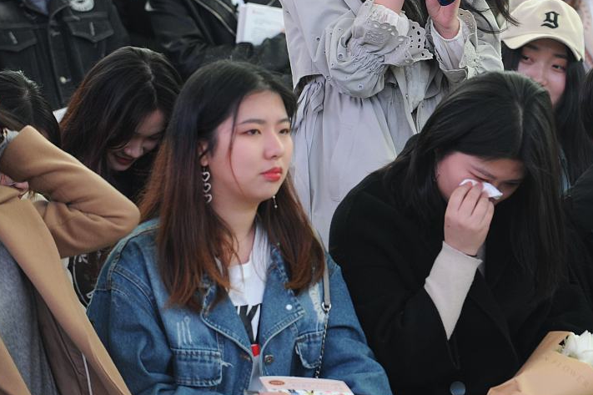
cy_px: 108
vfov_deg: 6.5
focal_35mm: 211
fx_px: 3473
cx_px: 478
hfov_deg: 9.7
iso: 800
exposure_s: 1/160
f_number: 4
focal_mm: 125
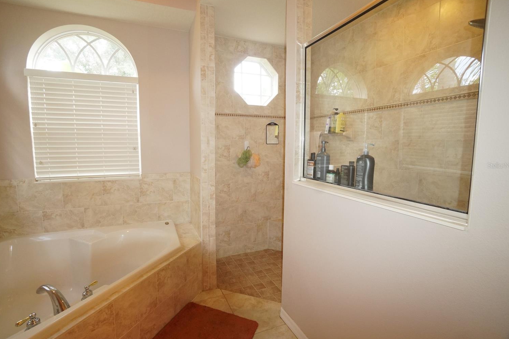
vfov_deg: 73.7
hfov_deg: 96.7
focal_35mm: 16
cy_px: 165
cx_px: 246
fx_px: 226
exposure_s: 1/40
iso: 1600
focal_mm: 10
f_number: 8
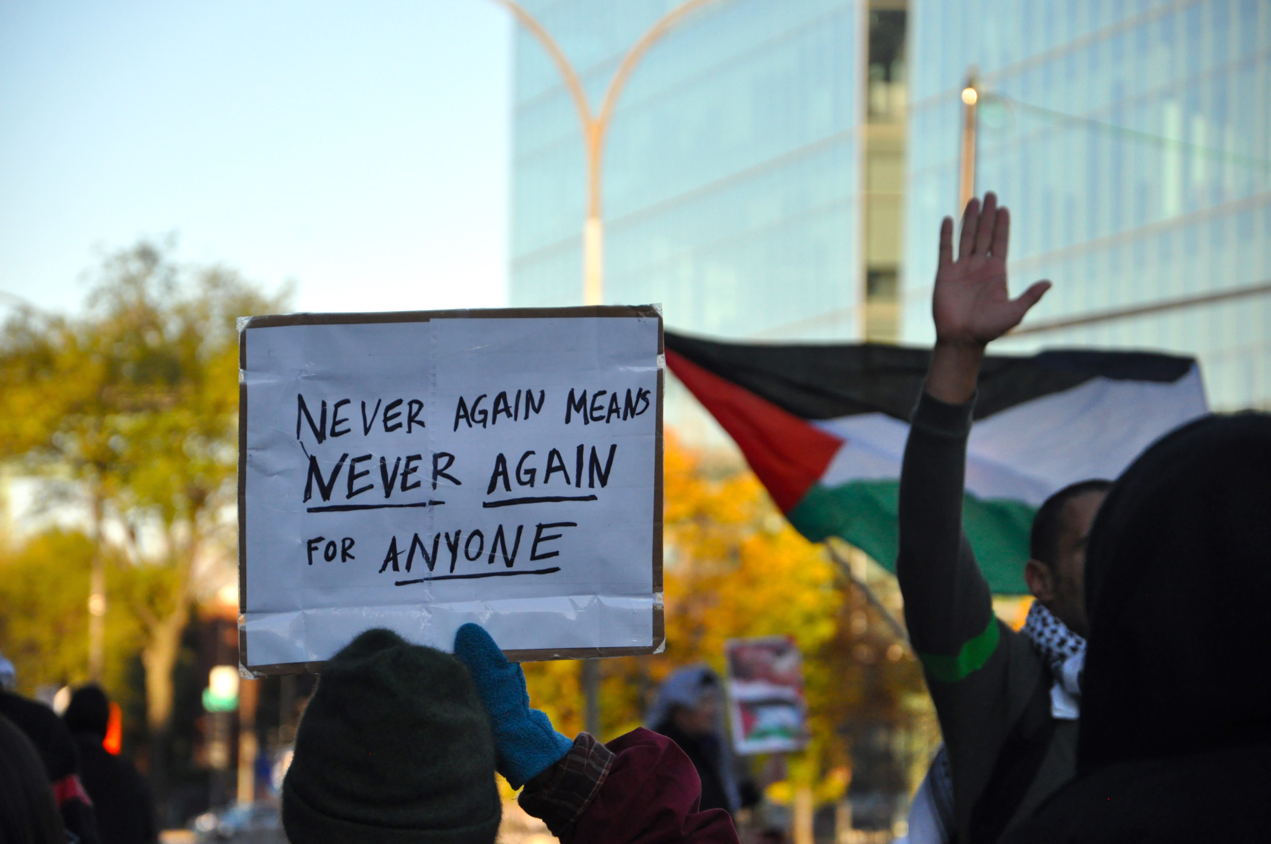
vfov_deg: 8.7
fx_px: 5554
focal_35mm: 158
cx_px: 636
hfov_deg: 13.1
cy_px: 422
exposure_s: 1/1600
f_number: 6.3
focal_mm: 105
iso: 1000
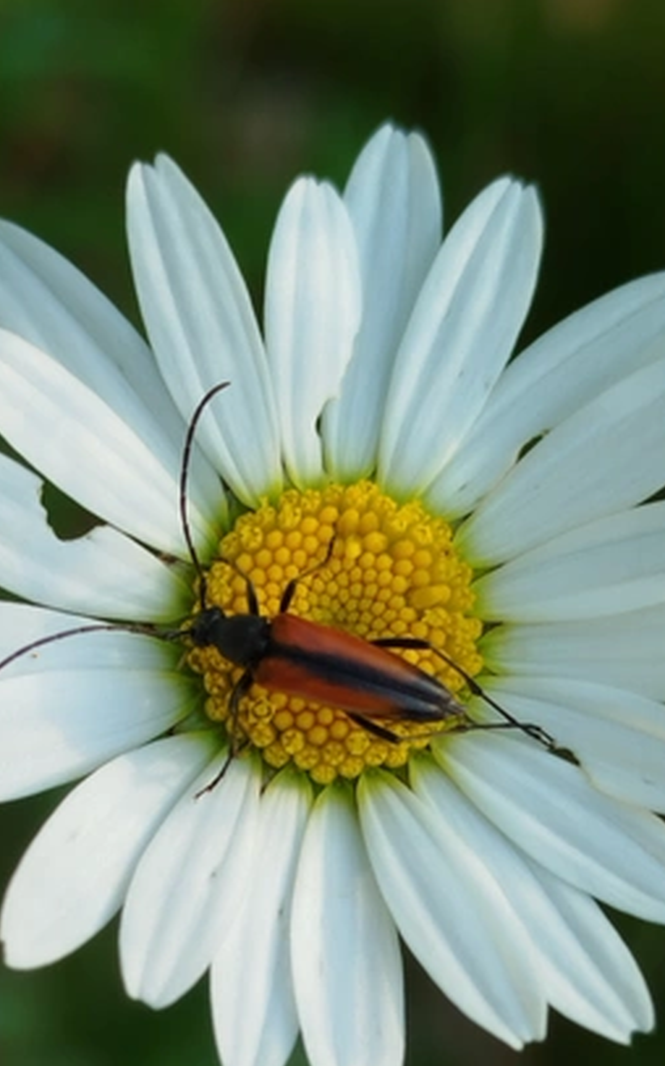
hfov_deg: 17.3
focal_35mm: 75
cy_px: 626
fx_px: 2177
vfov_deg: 27.5
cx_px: 243
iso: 50
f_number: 1.7
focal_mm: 5.31
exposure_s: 1/101
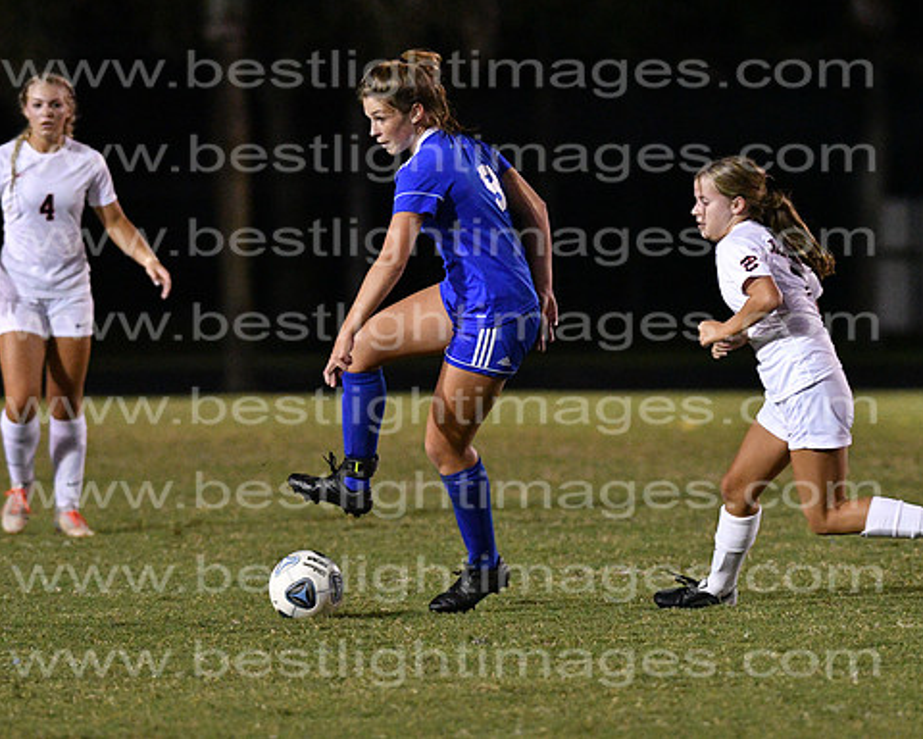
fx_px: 13932
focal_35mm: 510
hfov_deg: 3.8
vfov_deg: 3.0
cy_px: 369
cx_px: 446
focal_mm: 300
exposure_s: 1/640
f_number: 3.5
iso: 10000
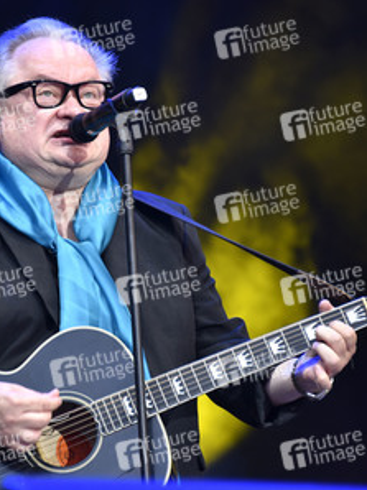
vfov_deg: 5.4
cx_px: 114
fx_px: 5153
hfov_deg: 4.1
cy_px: 245
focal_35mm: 364
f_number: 5.6
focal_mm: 250
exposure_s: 1/125
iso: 800
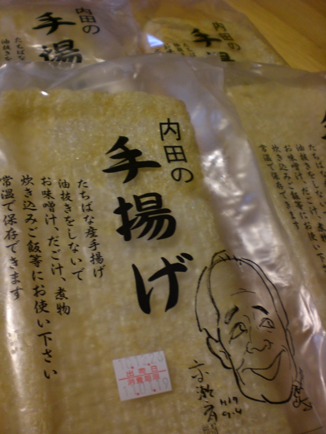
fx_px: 477
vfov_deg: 49.0
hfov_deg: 37.7
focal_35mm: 38
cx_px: 163
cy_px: 217
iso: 200
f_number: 3.1
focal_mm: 6.3
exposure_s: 1/8
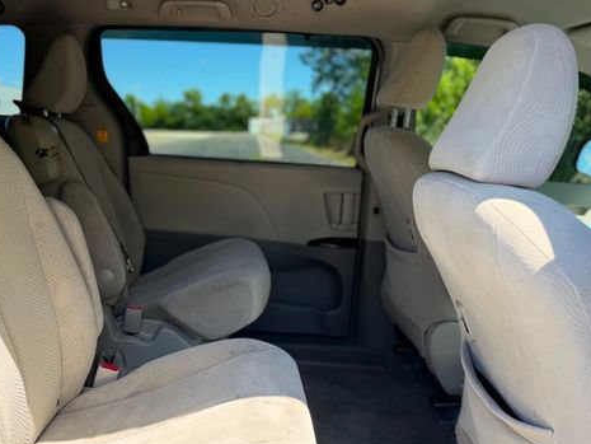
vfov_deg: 42.9
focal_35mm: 33
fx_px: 564
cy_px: 254
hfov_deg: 54.8
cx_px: 229
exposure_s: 1/831
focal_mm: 6.76
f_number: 1.78
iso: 100
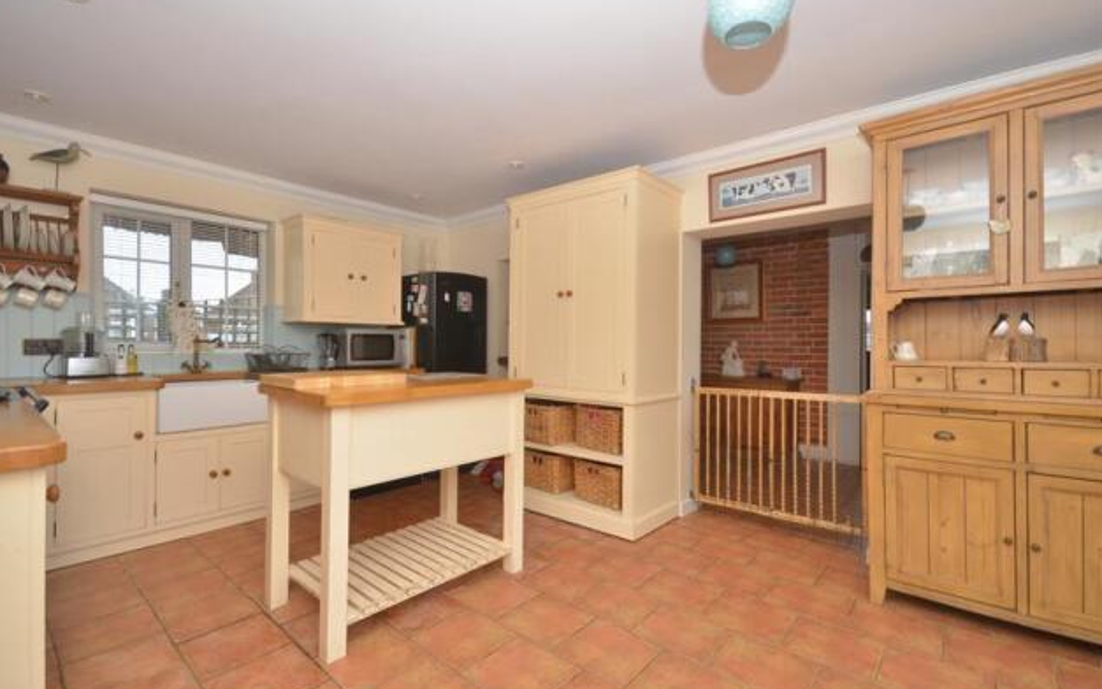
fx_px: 481
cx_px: 531
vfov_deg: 71.3
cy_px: 337
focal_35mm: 16
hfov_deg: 97.8
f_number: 7.1
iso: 500
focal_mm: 10
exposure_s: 1/25
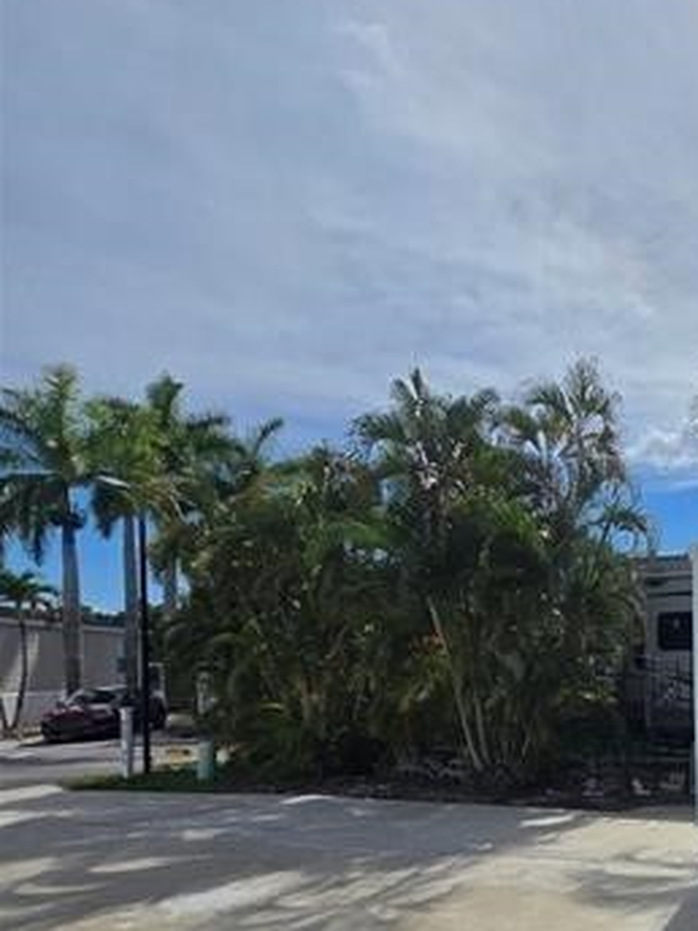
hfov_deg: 39.1
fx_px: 780
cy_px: 655
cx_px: 776
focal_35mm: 29
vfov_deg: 59.5
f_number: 2.2
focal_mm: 2.2
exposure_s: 1/9332
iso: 50
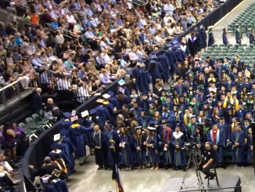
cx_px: 388
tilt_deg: -19.3
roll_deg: +0.1
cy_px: 92
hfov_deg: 18.8
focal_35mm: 91
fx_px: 671
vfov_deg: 16.3
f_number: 2.2
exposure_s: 1/30
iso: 125
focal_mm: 4.15
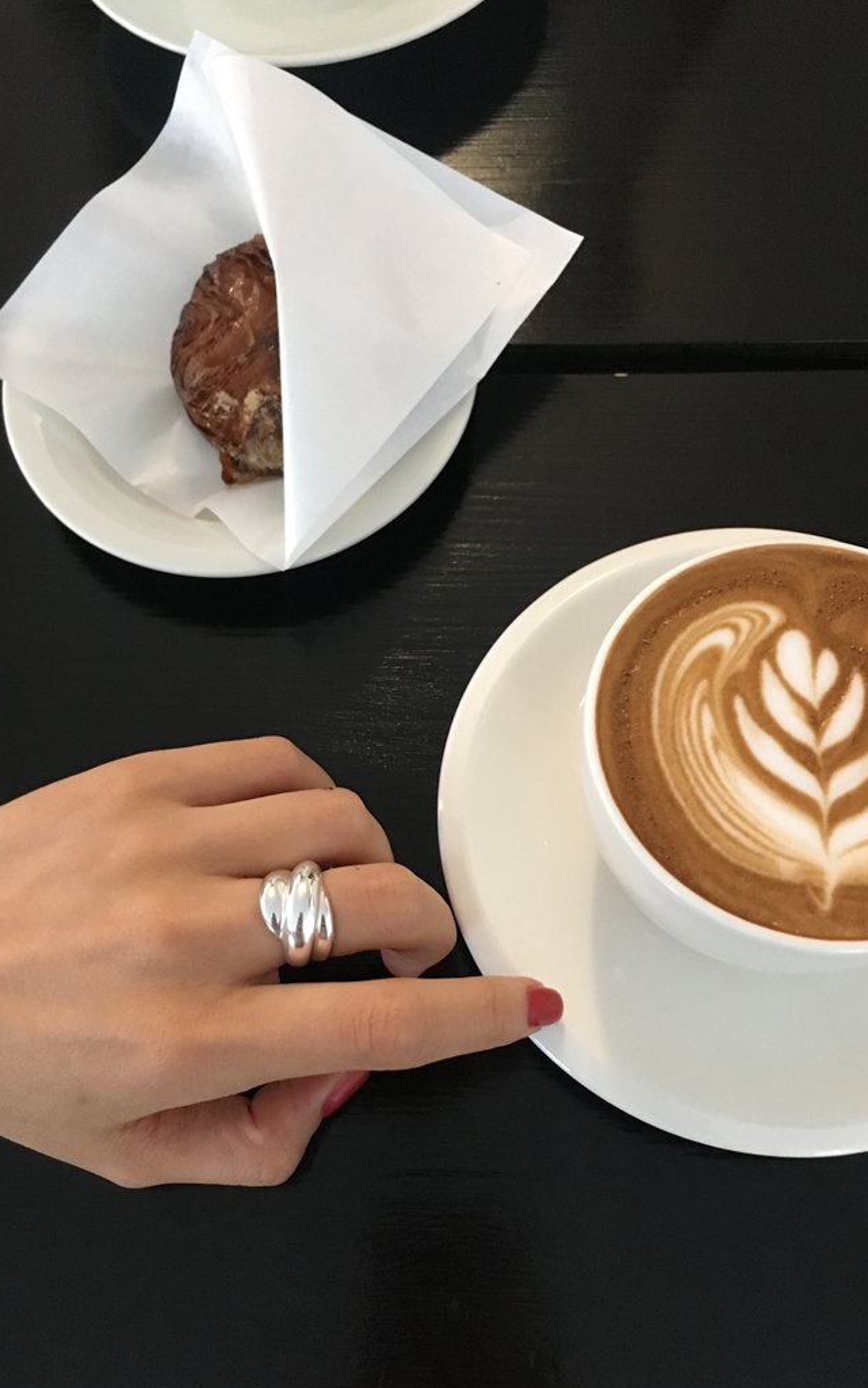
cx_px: 394
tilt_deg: -68.4
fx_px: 1211
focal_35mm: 32
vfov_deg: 59.6
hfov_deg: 39.4
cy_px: 718
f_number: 2.2
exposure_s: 1/15
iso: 250
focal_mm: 4.15
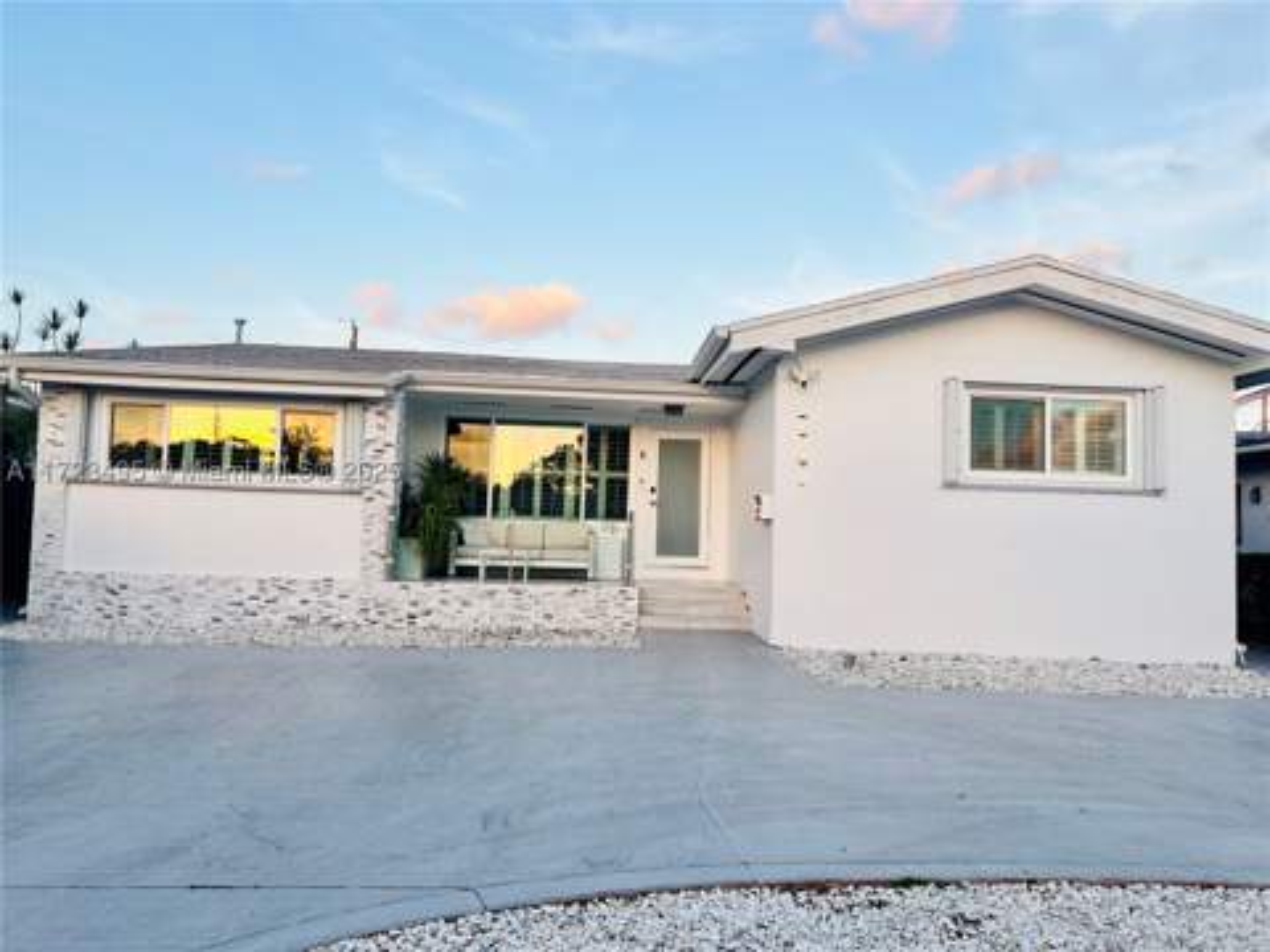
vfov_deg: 53.1
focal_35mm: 26
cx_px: 635
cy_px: 476
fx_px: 954
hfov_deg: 67.3
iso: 50
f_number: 1.5
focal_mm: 5.7
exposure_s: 1/541
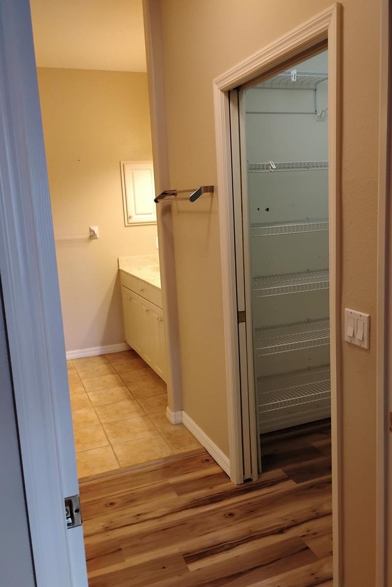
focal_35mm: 30
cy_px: 287
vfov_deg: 61.9
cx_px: 201
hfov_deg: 43.6
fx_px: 490
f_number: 1.8
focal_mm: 4.26
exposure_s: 1/60
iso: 1247
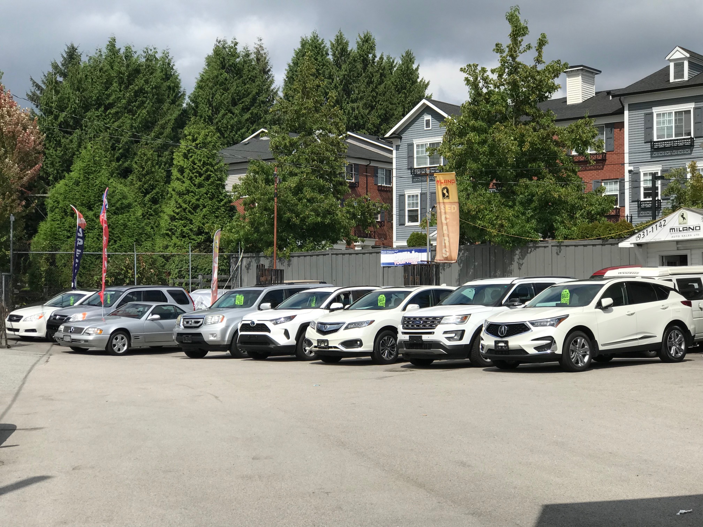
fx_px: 1158
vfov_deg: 25.7
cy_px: 264
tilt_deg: +3.4
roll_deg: +0.3
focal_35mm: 57
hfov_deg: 33.8
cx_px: 352
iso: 20
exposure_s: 1/1259
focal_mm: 6.6
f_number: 2.8
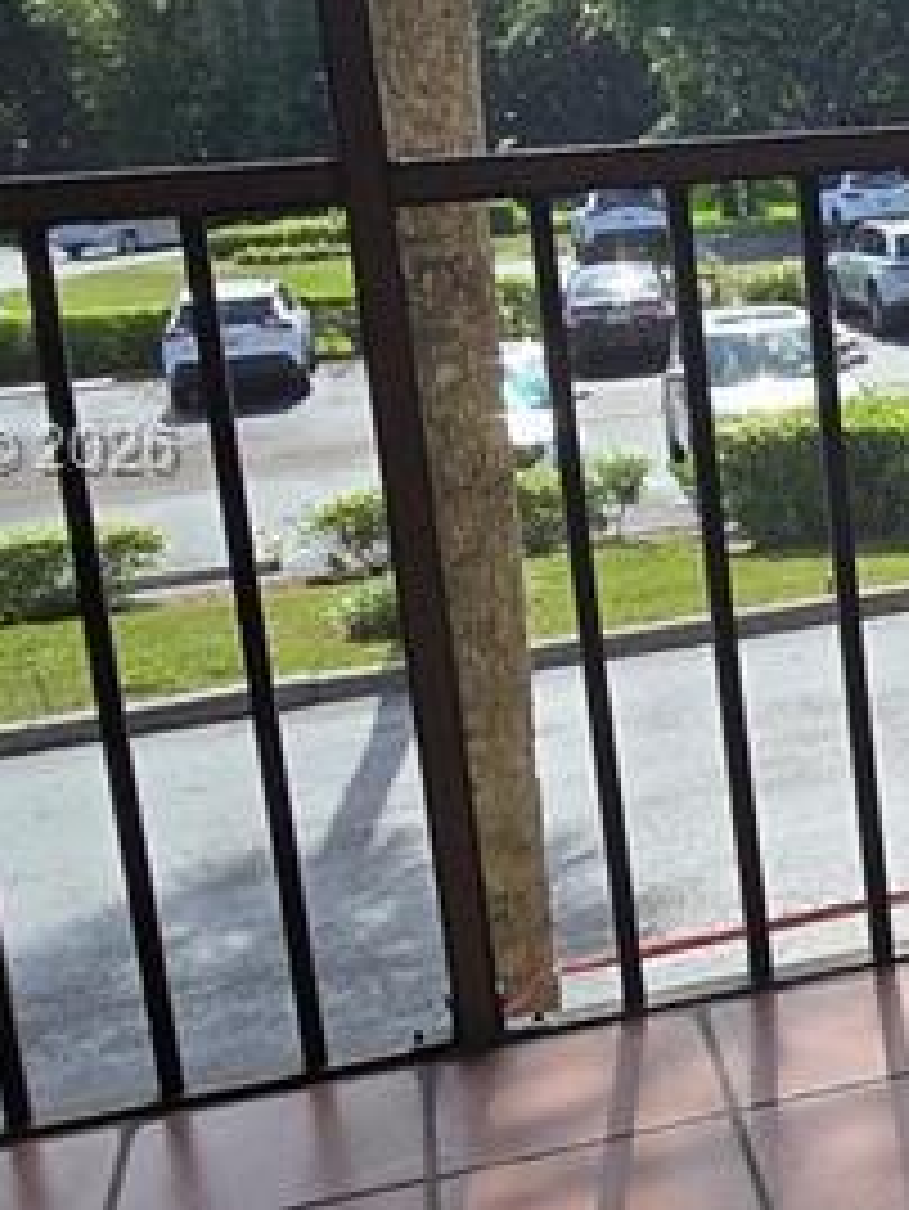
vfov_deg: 33.1
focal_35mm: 58
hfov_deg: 21.2
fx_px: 2029
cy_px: 454
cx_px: 1368
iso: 80
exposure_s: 1/2000
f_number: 2.2
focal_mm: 2.2
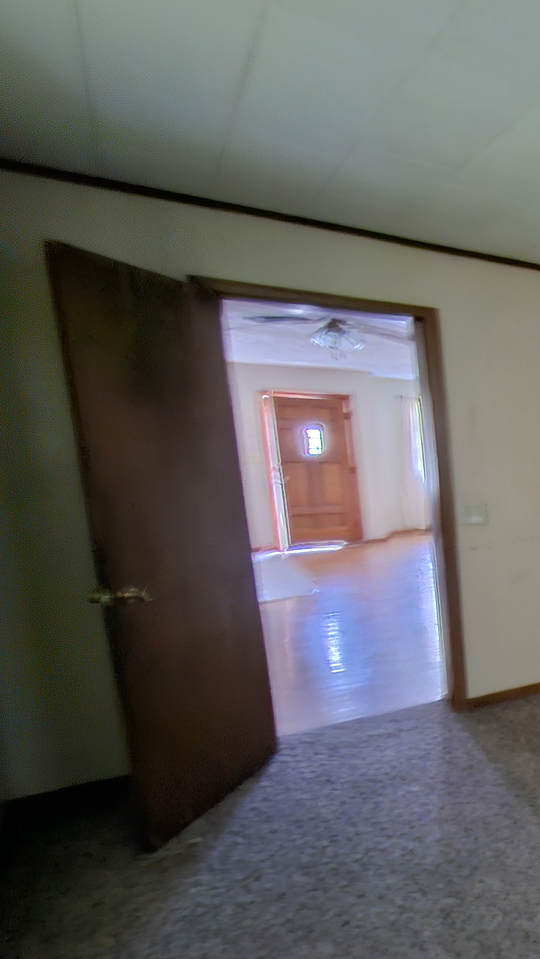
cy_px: 565
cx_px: 822
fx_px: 636
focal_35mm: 25
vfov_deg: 73.4
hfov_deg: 28.4
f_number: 2.2
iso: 400
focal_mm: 1.74
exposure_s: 1/4
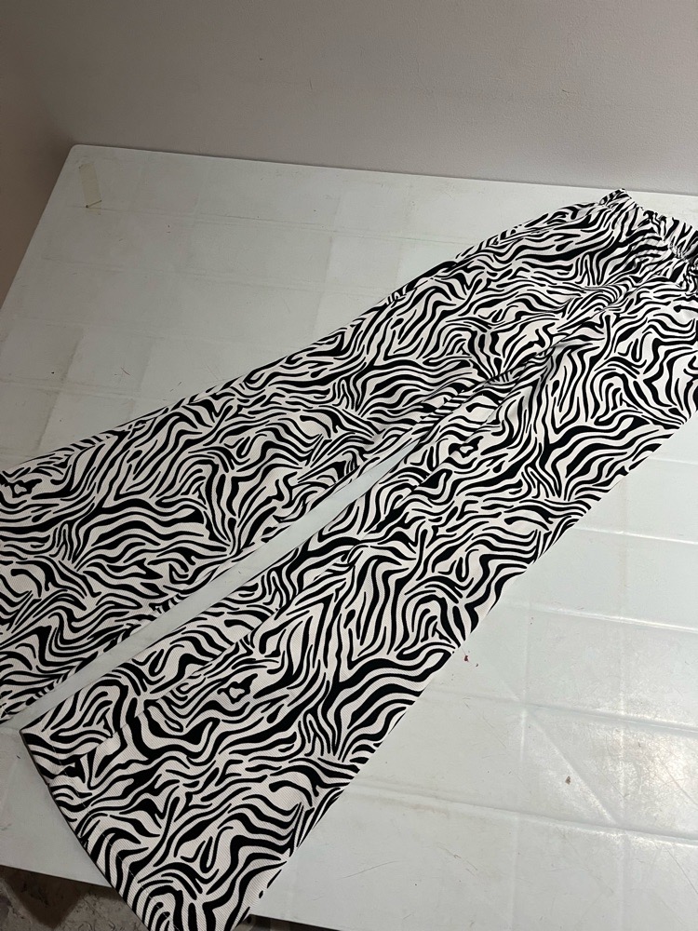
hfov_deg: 53.1
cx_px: 349
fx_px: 699
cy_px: 466
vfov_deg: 67.3
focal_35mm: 26
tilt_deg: -66.1
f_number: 1.6
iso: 250
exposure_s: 1/50
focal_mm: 5.1
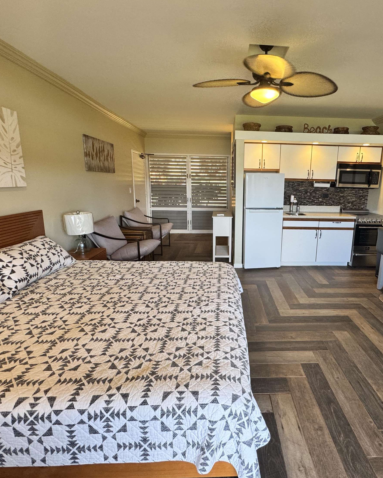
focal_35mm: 19
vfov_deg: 83.3
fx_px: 269
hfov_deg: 69.8
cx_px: 237
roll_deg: -2.1
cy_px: 236
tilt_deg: -12.2
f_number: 2.2
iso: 200
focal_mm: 2.22
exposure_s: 1/120
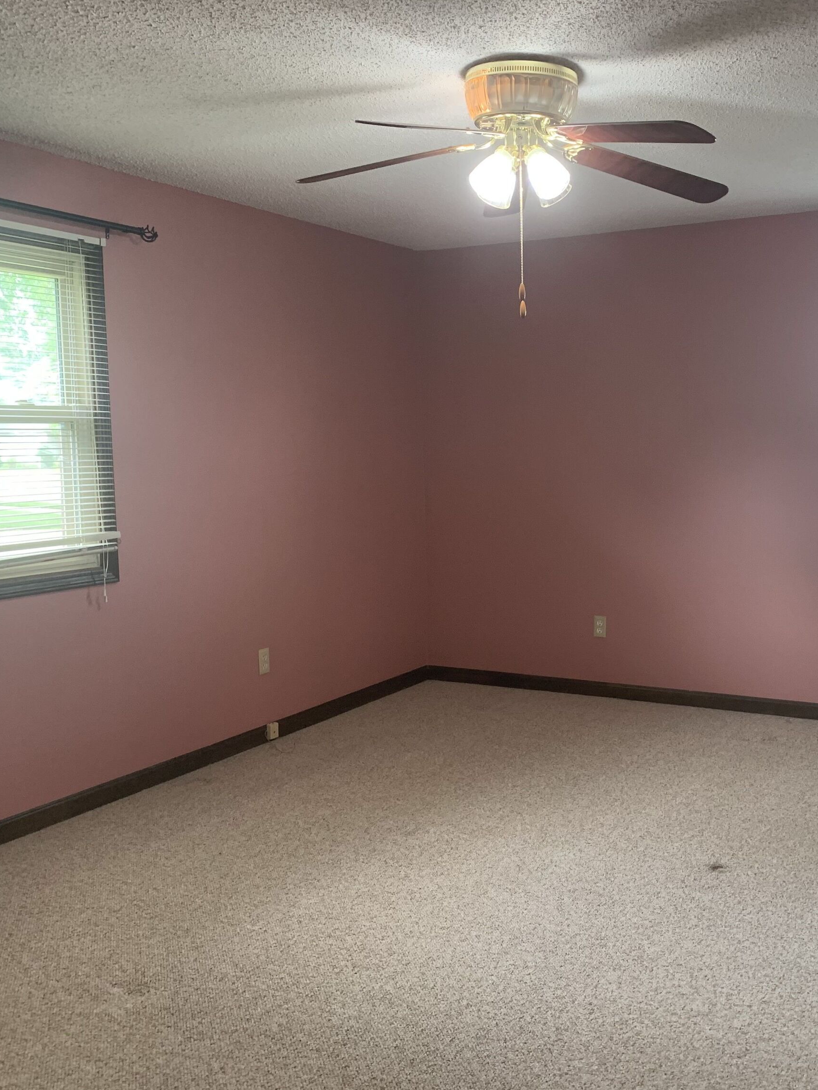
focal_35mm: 35
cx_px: 530
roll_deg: +1.1
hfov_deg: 40.3
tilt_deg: -5.4
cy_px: 541
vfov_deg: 52.6
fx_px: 1103
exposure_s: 1/60
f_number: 1.8
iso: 80
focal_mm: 4.25
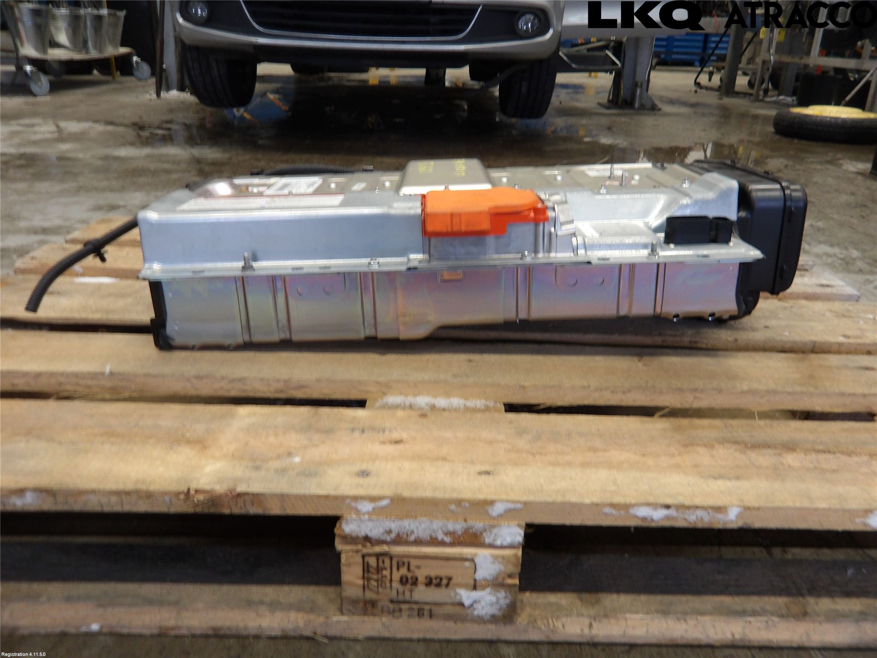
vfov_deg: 51.4
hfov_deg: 65.3
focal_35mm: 27
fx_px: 684
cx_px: 438
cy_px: 329
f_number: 3
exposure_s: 1/20
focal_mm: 4.9
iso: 200
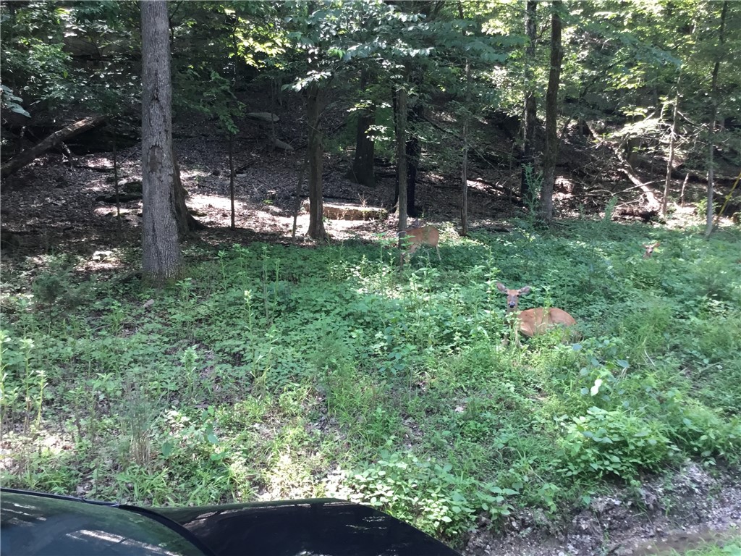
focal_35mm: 31
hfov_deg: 58.4
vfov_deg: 45.4
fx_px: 664
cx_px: 370
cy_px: 278
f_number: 2.4
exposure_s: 1/40
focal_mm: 3.3
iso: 25
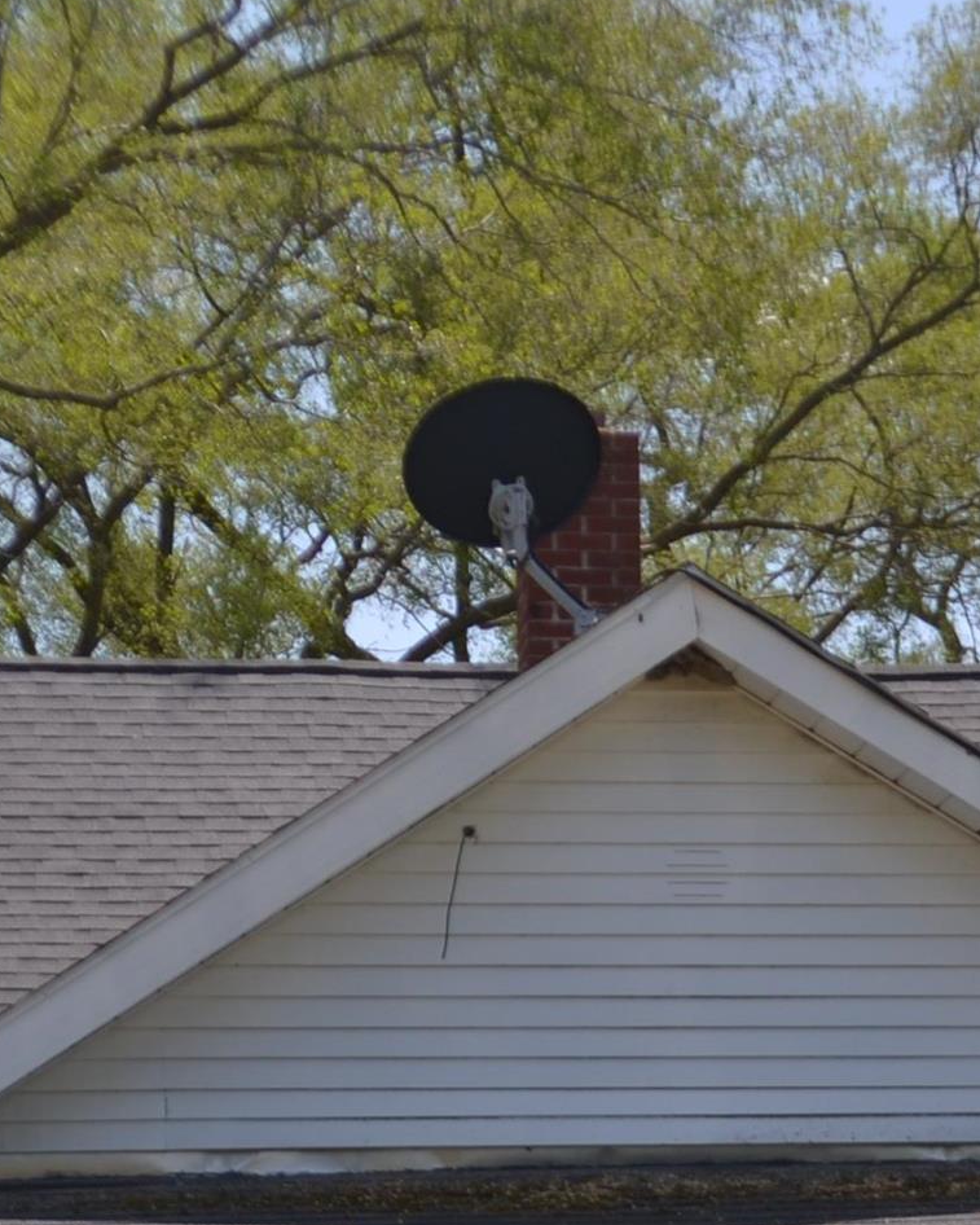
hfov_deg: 12.0
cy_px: 1107
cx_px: 674
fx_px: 4640
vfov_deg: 14.9
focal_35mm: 128
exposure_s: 1/640
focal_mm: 28
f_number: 4.5
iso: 100
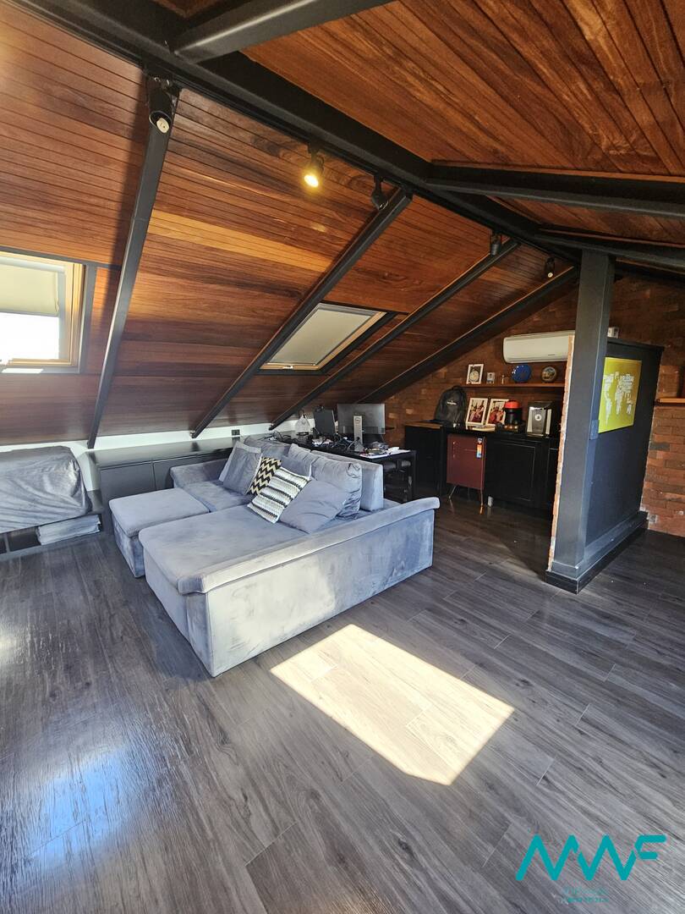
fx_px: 343
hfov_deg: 89.9
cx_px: 342
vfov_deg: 106.2
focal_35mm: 13
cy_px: 457
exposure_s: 1/40
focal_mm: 2.2
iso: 320
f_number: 2.2
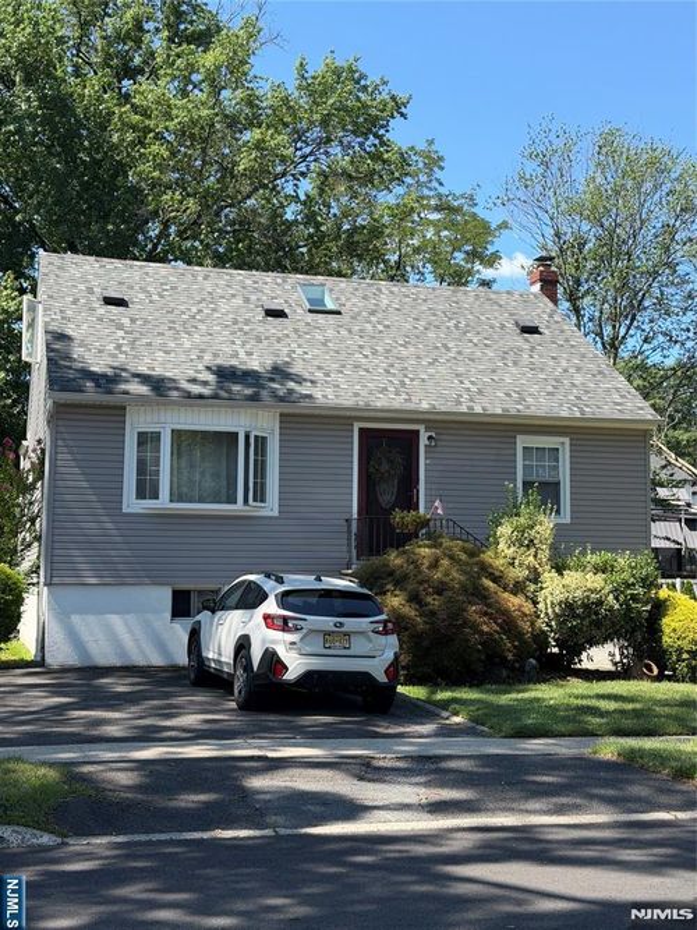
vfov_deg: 39.7
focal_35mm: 48
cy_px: 465
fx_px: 1289
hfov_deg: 30.3
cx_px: 348
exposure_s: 1/1883
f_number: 1.78
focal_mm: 6.76
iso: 64
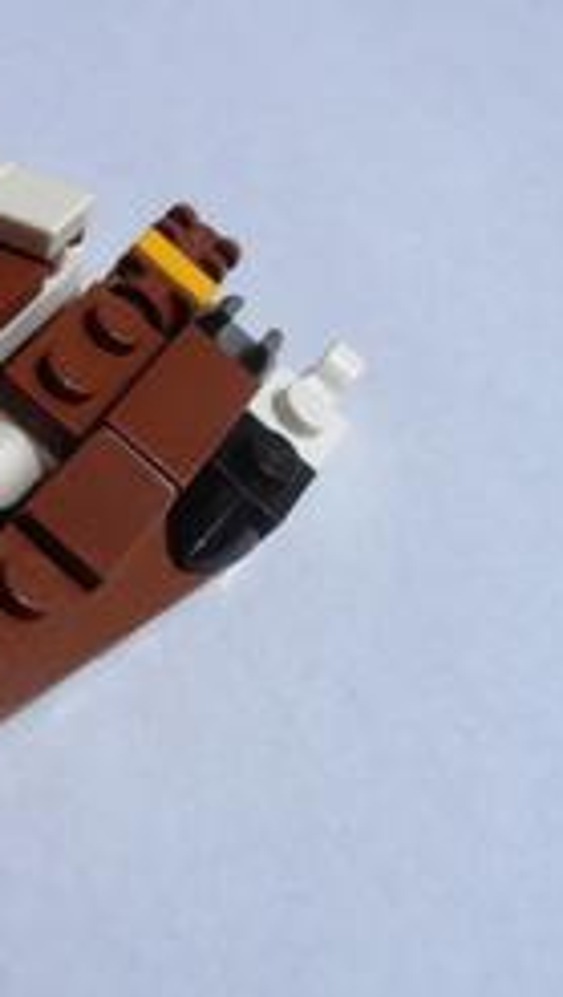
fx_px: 1560
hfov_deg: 19.3
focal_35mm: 59
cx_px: -113
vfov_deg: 35.4
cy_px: 452
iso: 80
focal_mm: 6.61
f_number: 3.9
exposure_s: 1/800
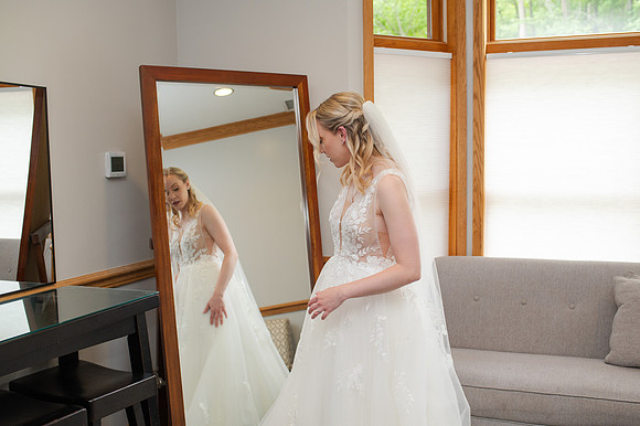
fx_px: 681
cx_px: 341
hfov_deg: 50.3
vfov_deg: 34.7
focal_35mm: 38
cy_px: 233
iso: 800
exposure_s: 1/200
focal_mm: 35
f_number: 3.5
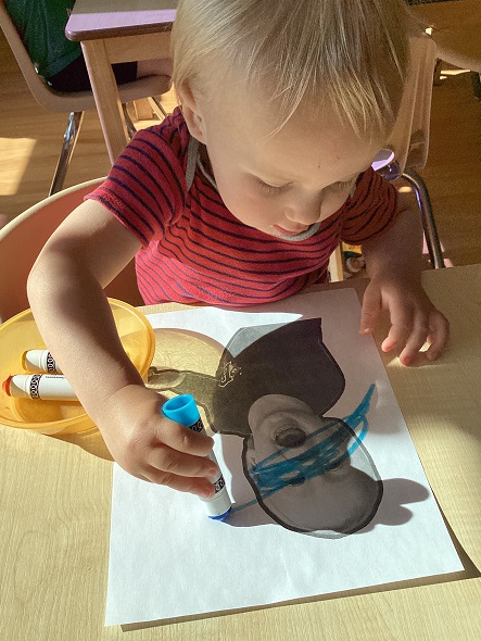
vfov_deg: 52.6
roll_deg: +5.1
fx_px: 648
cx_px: 256
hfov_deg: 40.7
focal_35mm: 35
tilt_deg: -41.6
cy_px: 317
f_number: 2.4
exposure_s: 1/806
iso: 25
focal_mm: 3.3
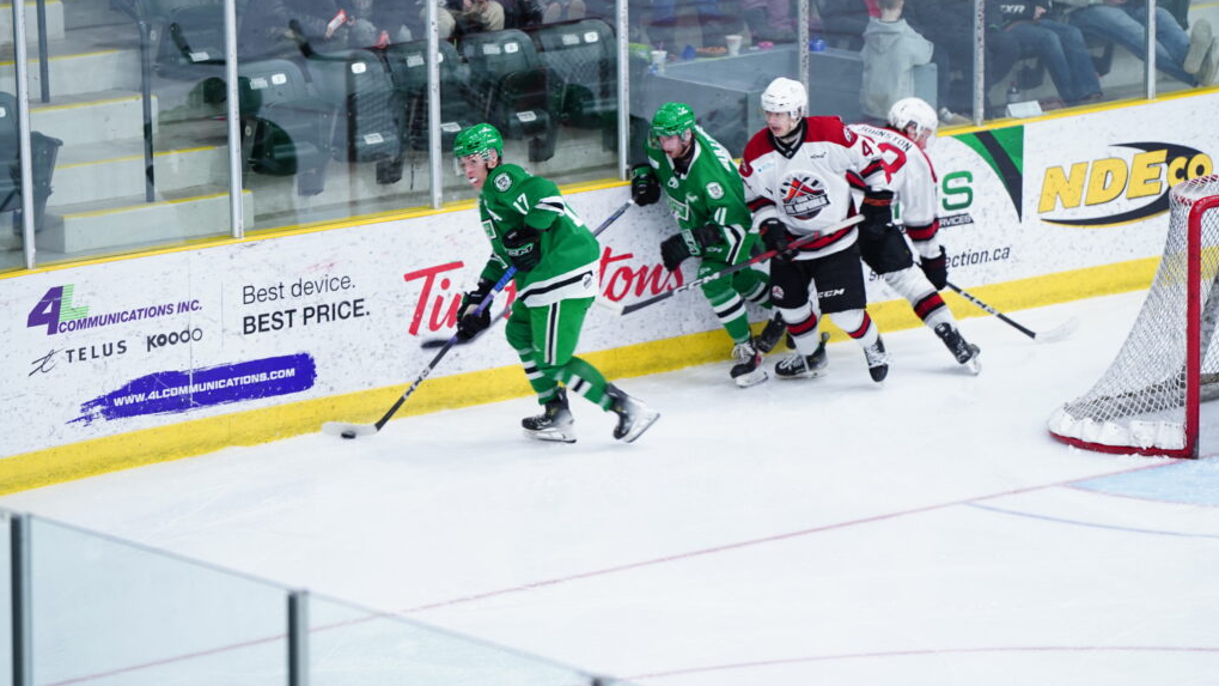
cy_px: 308
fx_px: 6496
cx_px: 610
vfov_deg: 6.0
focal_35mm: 201
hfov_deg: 10.7
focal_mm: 191
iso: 640
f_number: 2.8
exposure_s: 1/125
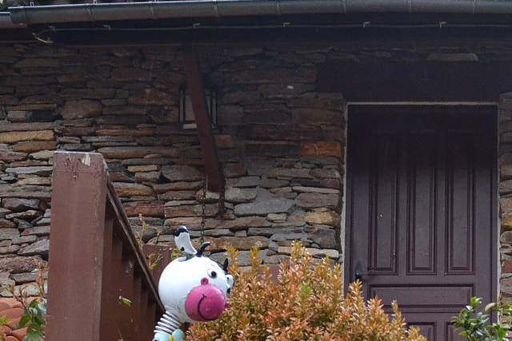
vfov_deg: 17.6
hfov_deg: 25.5
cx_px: 525
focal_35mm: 75
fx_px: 1067
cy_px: 376
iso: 1600
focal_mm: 20
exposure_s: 1/60
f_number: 8
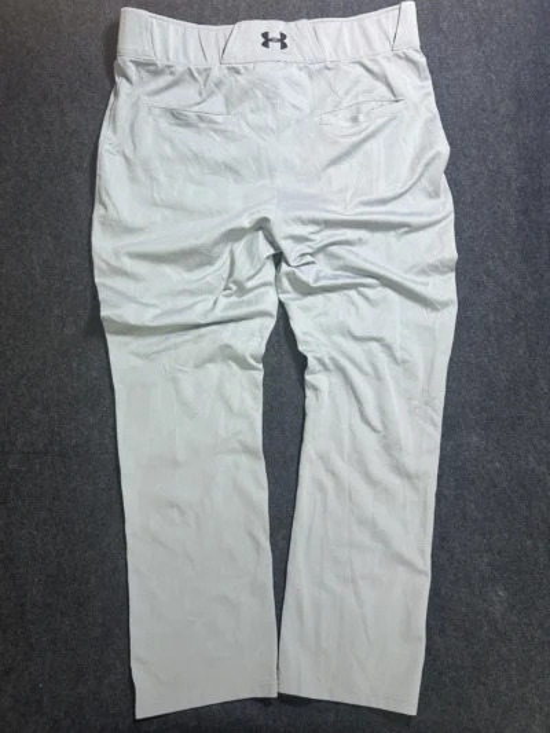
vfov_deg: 67.3
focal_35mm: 26
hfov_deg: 53.1
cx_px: 275
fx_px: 551
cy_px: 366
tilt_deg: -62.2
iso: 125
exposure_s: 1/50
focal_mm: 5.7
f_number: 1.5
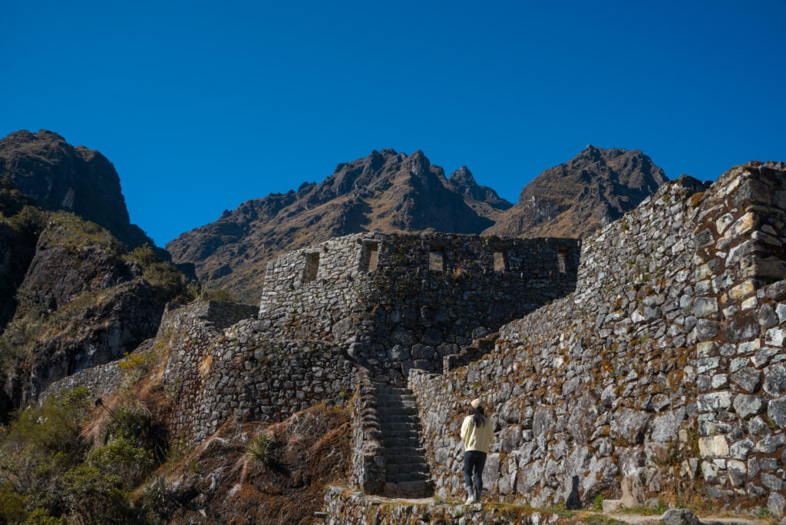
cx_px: 393
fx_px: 721
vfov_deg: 40.0
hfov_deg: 57.2
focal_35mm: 33
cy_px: 262
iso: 100
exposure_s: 1/250
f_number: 8
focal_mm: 33
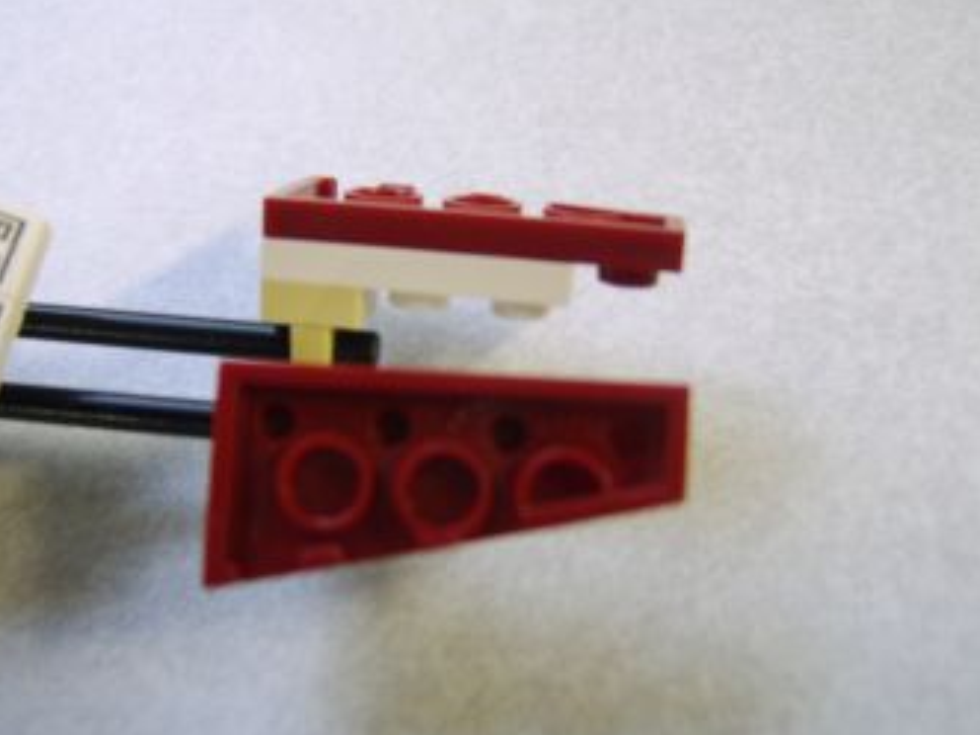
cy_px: 317
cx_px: 447
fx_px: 1019
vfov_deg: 39.6
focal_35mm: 36
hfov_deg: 51.3
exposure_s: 1/12
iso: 71
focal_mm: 8.13
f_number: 2.7
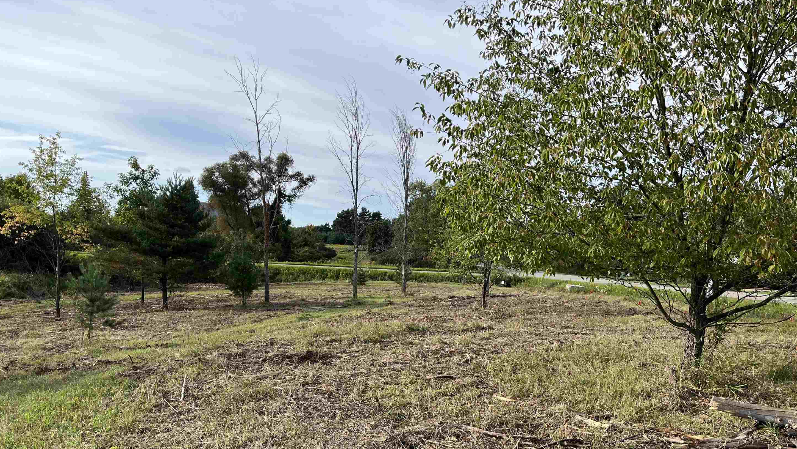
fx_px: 634
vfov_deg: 38.3
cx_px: 401
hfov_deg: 64.3
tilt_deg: -6.1
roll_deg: -2.8
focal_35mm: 30
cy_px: 313
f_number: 1.6
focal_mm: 5.1
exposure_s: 1/1721
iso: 50
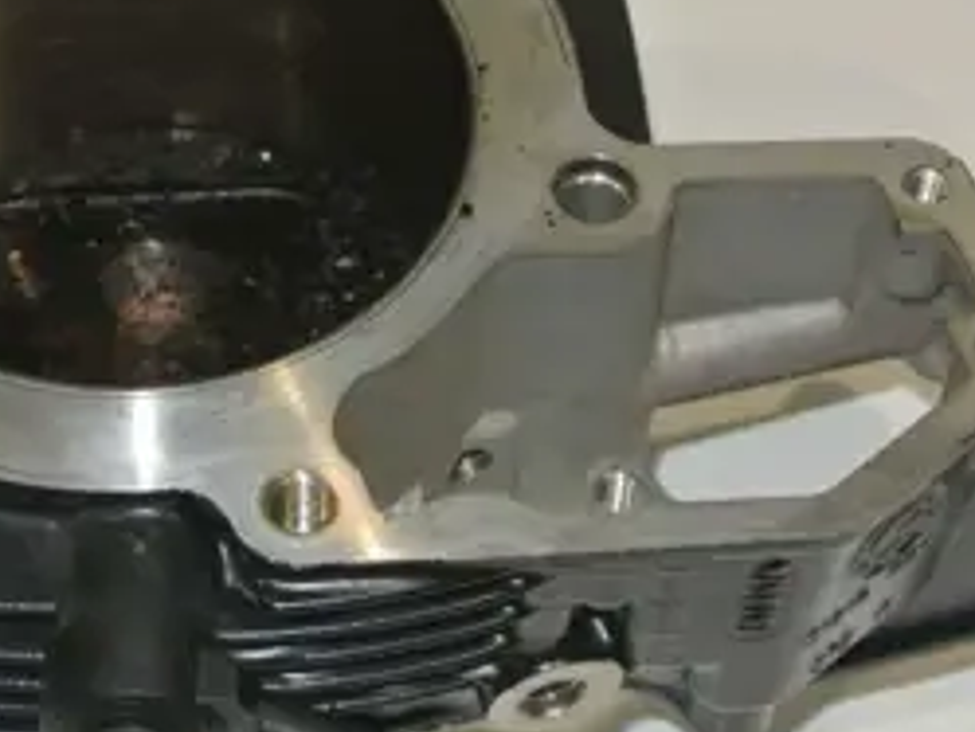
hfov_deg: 18.5
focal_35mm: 106
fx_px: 2987
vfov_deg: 14.0
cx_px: 388
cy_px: 266
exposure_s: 1/60
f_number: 4.8
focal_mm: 18.9
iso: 200
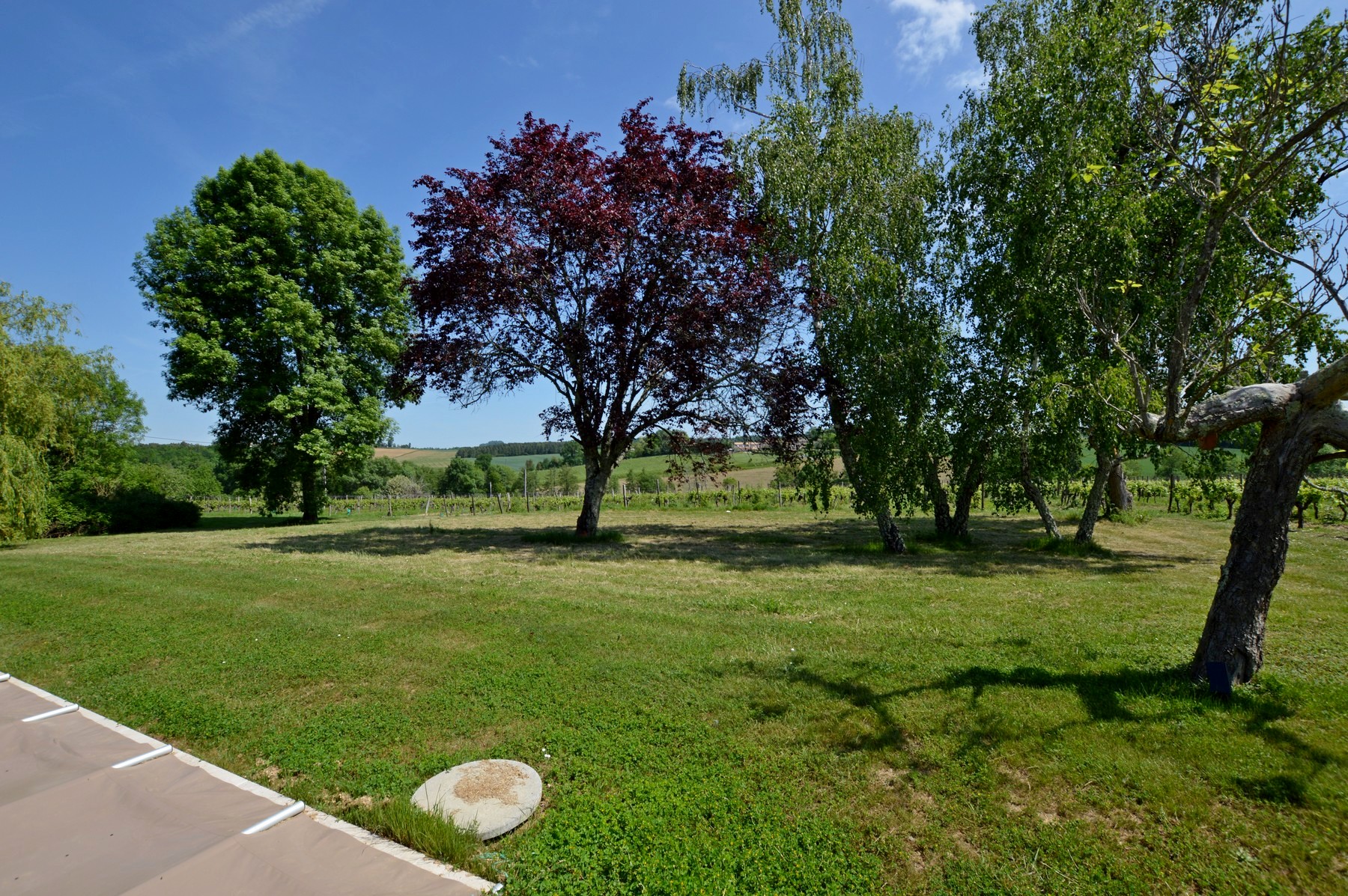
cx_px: 674
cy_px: 448
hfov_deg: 100.4
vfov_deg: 77.2
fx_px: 561
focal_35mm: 15
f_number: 8
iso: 100
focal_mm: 10
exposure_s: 1/250
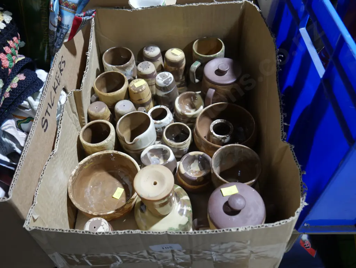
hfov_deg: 53.9
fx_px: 350
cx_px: 178
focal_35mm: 34
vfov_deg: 41.8
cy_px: 134
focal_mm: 17
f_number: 4
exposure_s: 1/60
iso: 640
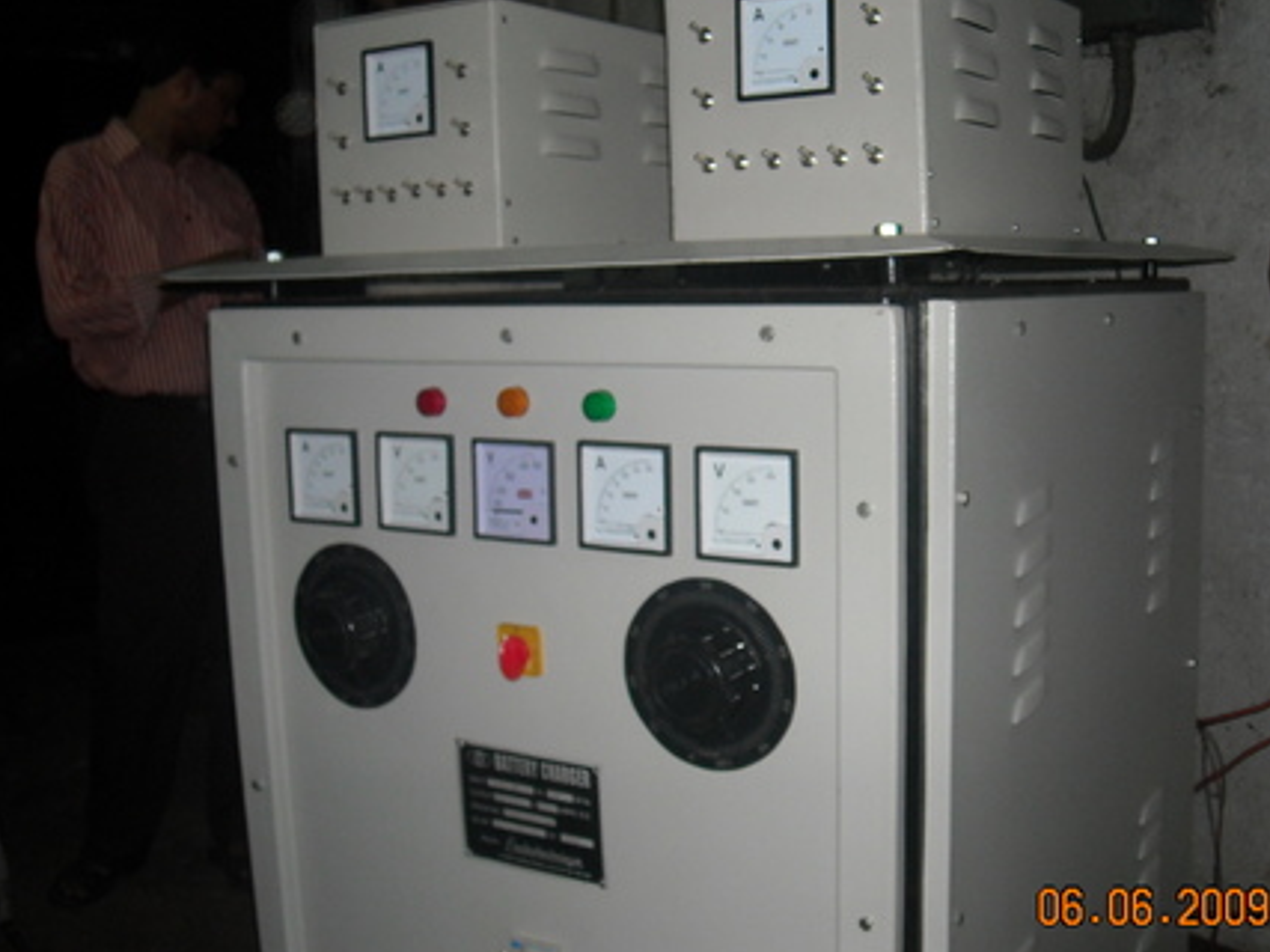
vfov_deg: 35.1
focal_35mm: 41
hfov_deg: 45.7
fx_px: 1504
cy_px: 466
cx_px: 729
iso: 200
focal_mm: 5.7
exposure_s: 1/60
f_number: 2.8
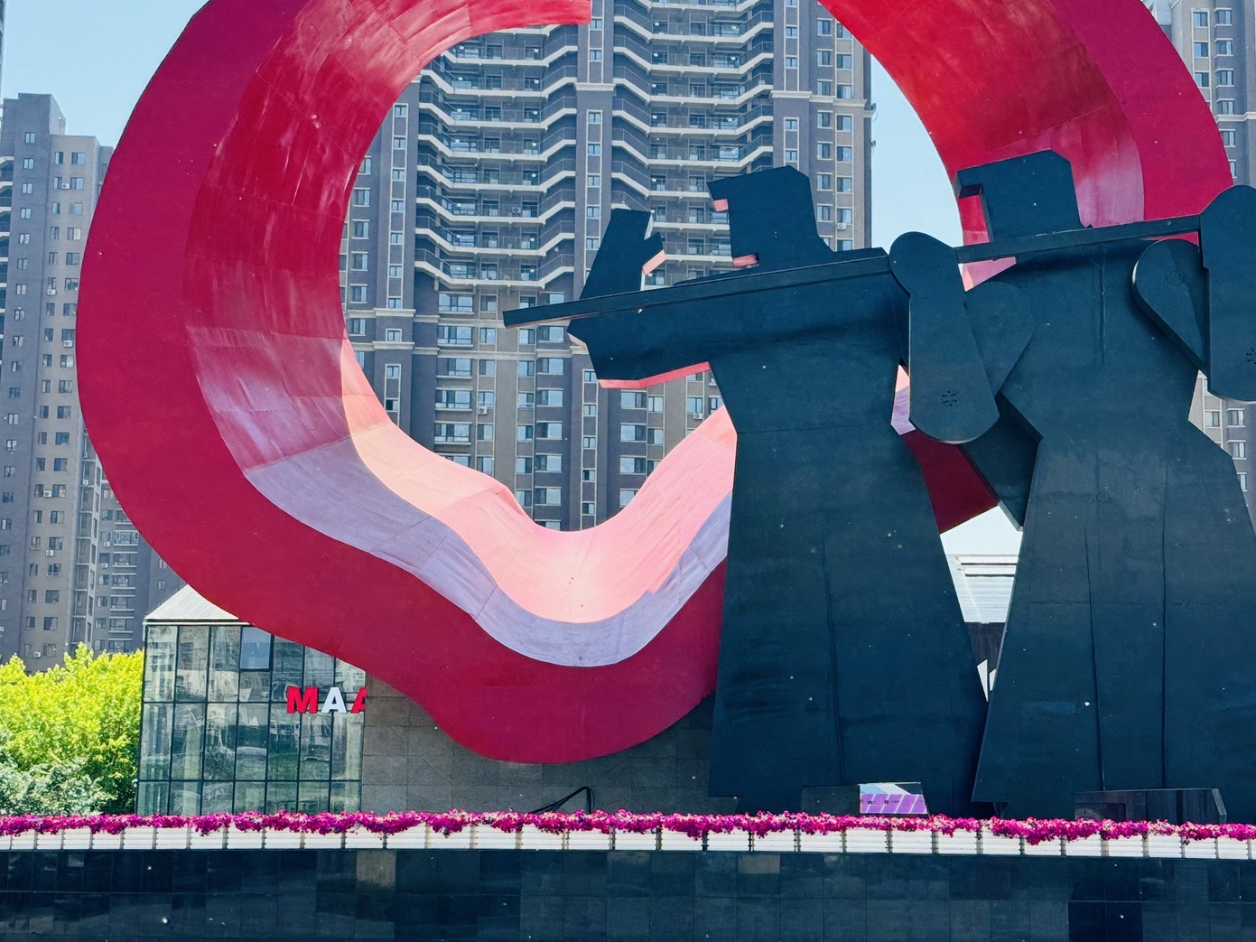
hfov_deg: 28.2
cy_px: 352
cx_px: 688
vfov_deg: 21.3
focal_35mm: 69
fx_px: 2503
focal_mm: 6.76
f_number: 1.78
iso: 64
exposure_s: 1/1869
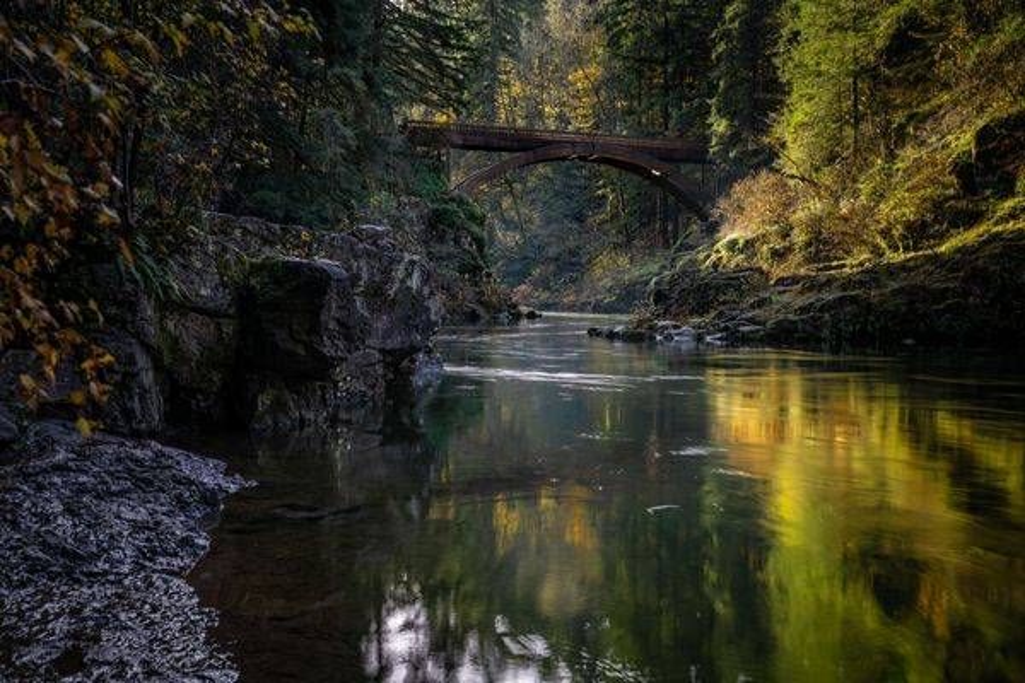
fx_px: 996
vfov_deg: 37.9
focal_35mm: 35
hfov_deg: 54.4
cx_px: 512
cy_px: 342
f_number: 4.5
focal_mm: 35
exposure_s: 1/1.25
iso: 200
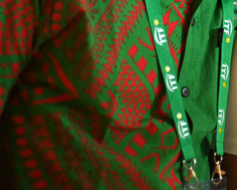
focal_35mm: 180
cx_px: 372
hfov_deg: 10.3
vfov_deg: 8.5
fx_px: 1263
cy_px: -61
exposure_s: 1/320
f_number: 1.8
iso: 1000
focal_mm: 50
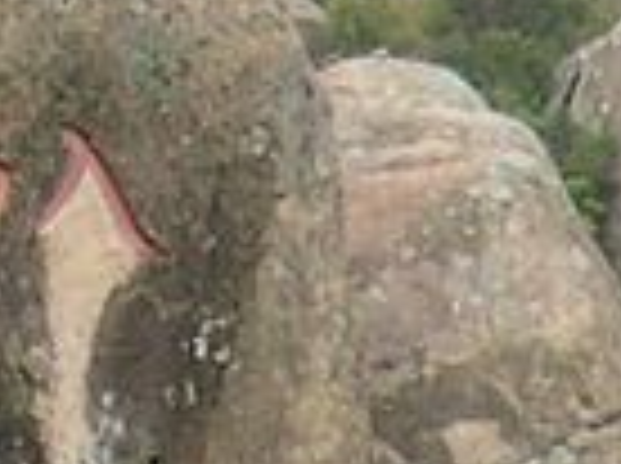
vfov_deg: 8.2
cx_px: 99
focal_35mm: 180
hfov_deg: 11.0
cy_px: 329
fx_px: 3224
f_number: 3.5
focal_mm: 13.2
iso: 100
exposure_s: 1/128
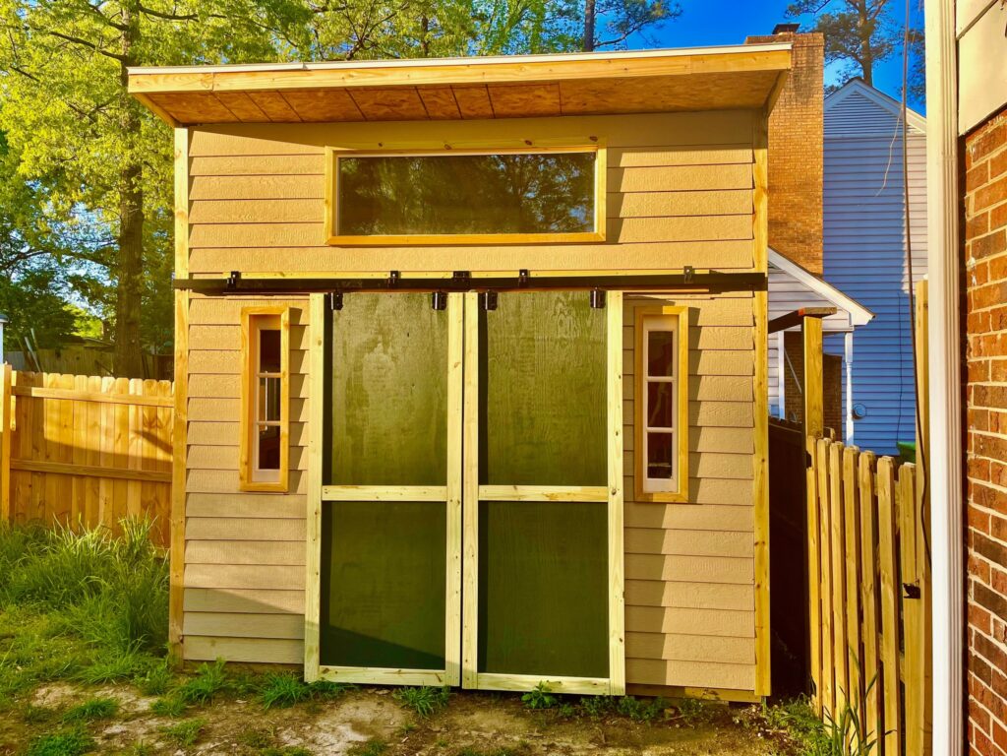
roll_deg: +0.0
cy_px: 378
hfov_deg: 67.3
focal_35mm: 26
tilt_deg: -0.2
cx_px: 504
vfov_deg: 53.1
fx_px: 756
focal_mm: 4.2
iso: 50
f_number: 1.6
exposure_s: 1/963
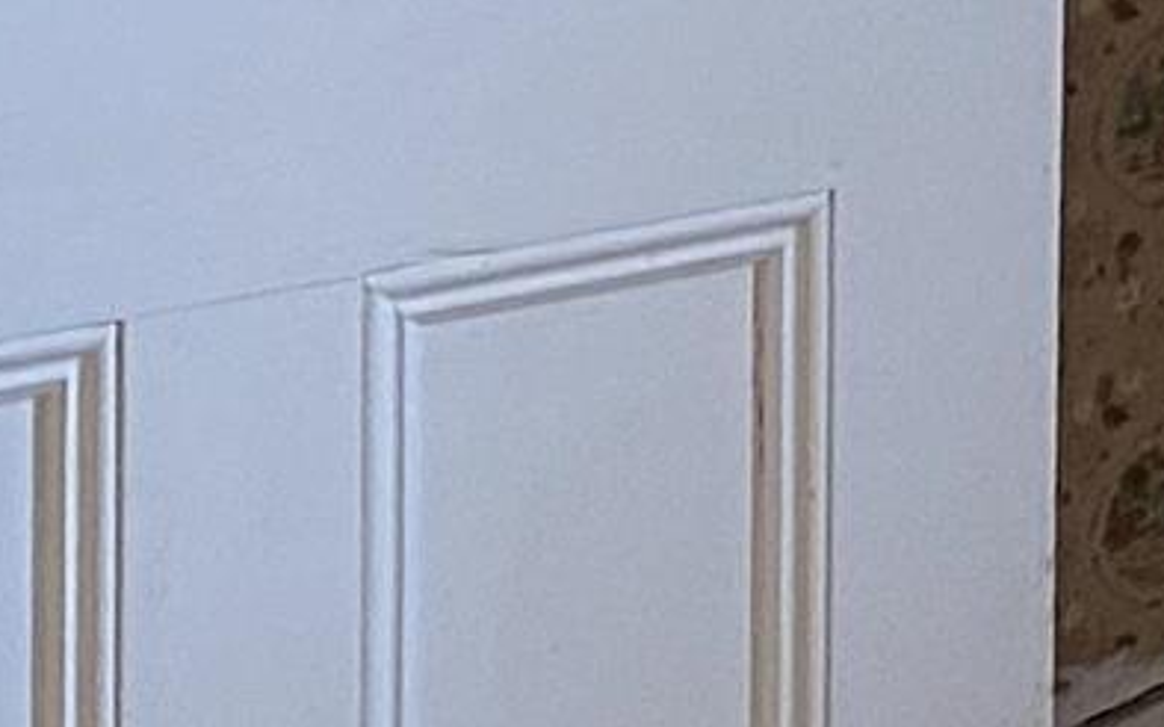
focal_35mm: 215
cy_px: -1729
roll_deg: +0.5
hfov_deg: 9.4
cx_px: 2012
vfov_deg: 5.6
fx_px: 6818
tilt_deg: -0.9
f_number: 1.8
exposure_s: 1/60
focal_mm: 4.25
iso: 160
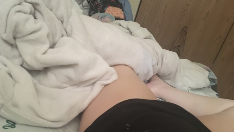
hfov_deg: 61.0
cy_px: 89
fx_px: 199
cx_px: 116
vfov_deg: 36.3
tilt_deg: -21.9
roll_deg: -16.9
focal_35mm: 32
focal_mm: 4.15
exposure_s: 1/15
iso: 500
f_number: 2.2
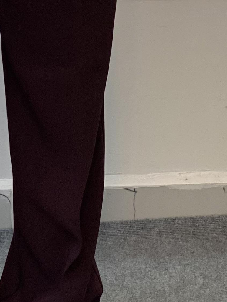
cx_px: -18
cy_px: 15
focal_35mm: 182
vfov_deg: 10.8
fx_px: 1591
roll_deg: +2.5
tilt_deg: -29.8
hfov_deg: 8.1
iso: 100
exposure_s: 1/100
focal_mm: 6
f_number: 2
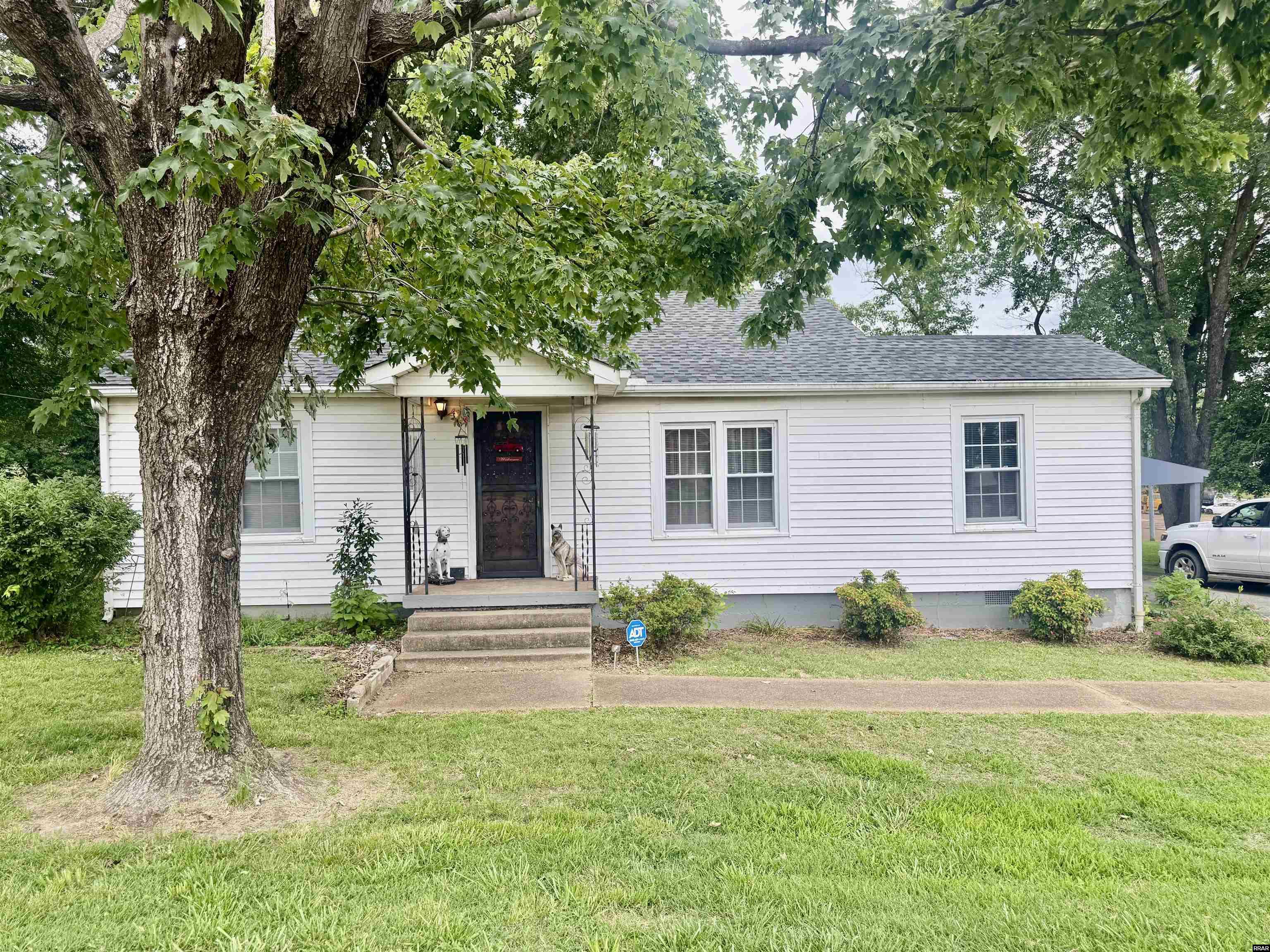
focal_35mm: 24
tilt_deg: -0.7
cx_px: 635
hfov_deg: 71.6
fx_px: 881
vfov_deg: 56.8
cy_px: 476
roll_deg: +0.7
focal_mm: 6.76
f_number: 1.78
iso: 80
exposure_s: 1/702
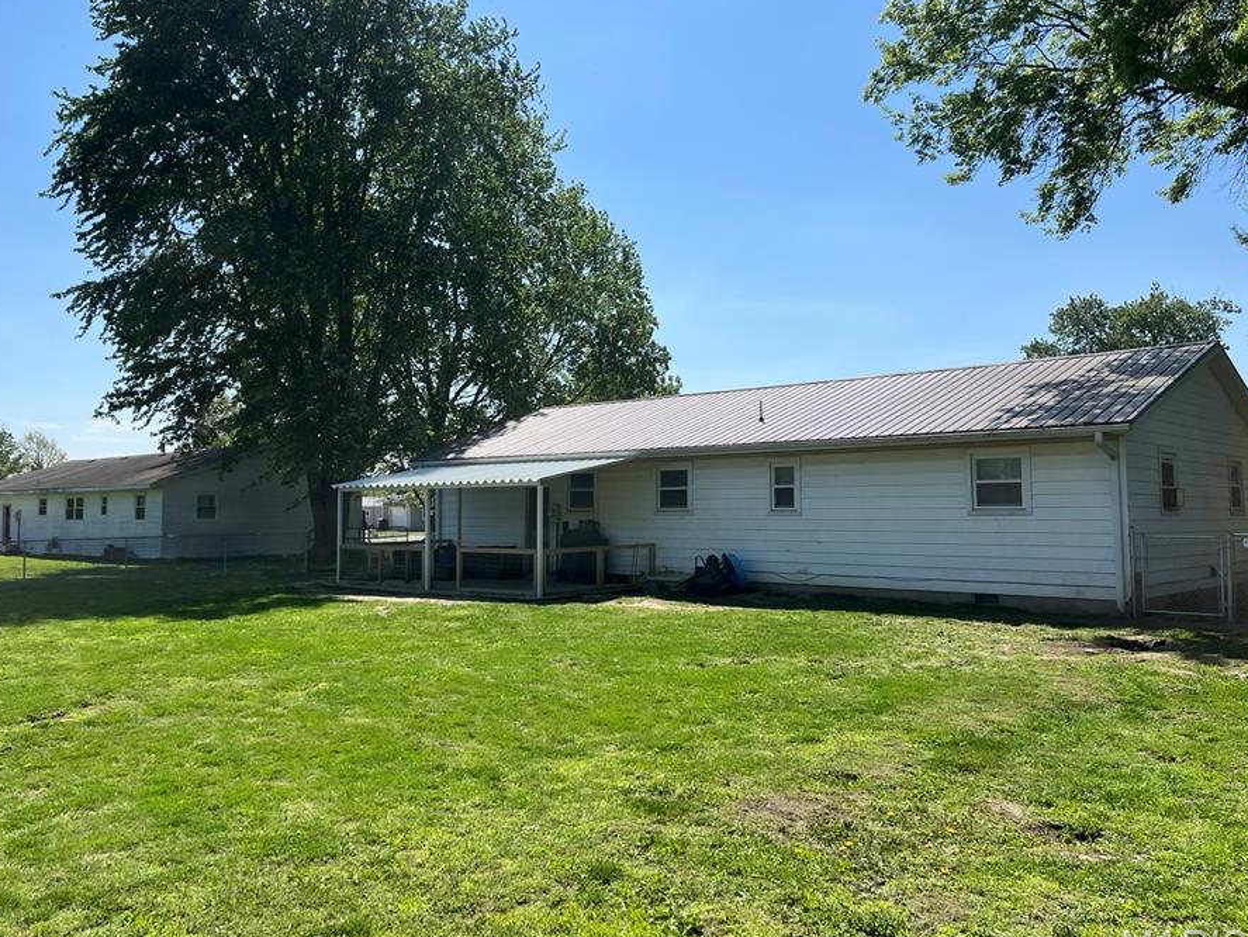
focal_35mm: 30
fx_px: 1082
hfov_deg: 59.7
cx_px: 542
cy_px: 435
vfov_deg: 46.8
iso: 50
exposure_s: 1/4149
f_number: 1.6
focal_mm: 5.1
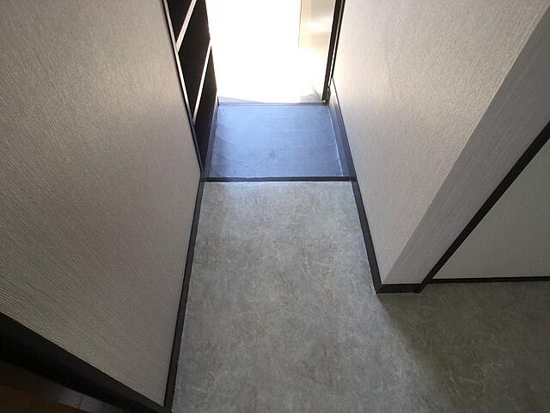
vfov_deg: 45.4
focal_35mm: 31
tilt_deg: -51.9
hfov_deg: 58.4
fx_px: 493
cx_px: 275
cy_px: 206
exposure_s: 1/120
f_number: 2.4
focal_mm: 3.3
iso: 25
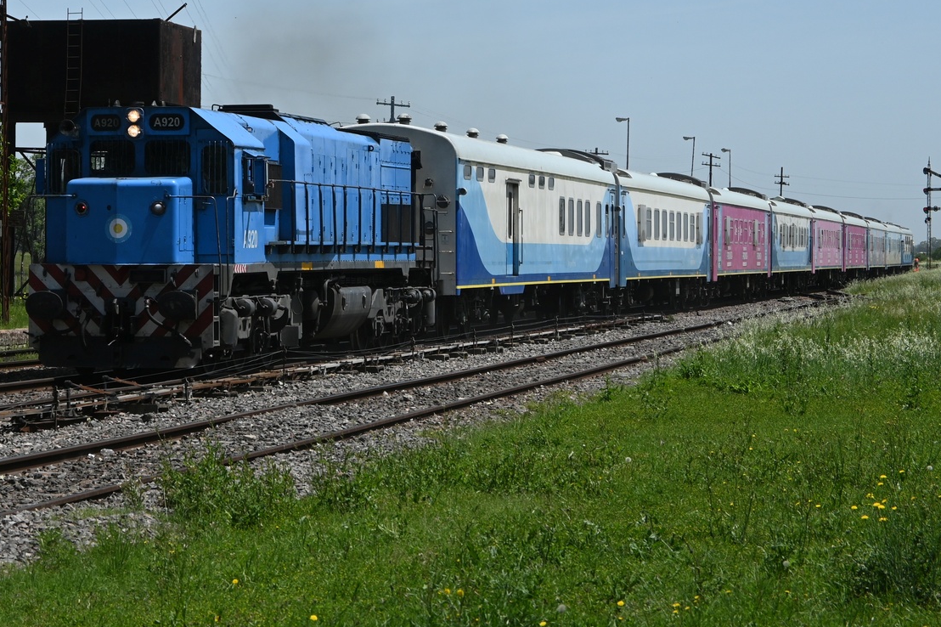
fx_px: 3397
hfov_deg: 15.7
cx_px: 273
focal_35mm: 130
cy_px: 98
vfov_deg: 10.5
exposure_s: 1/640
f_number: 6.3
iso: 100
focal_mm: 50
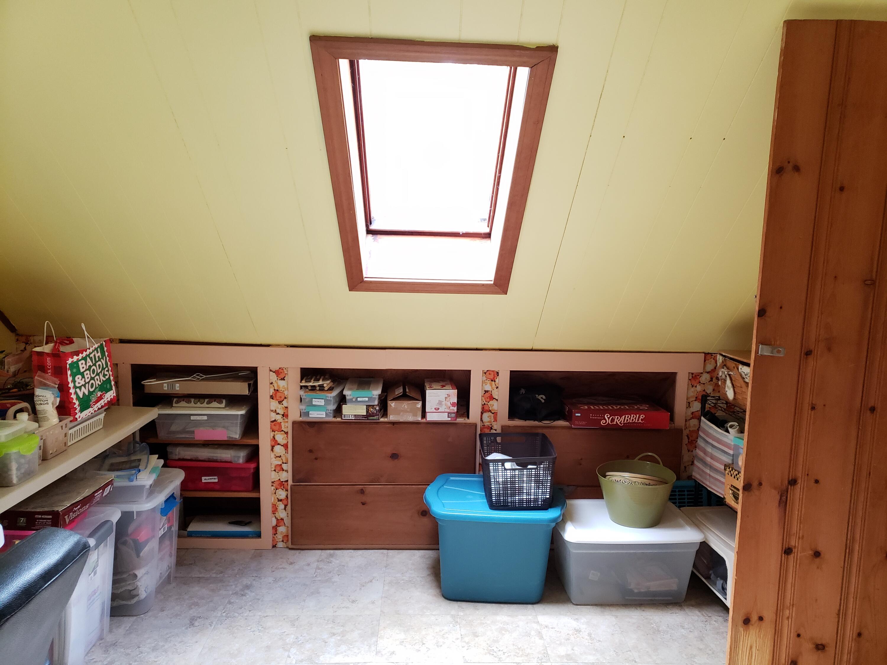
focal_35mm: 26
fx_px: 666
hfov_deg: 67.3
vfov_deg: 53.1
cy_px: 332
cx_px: 444
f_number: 1.5
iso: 250
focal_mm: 4.3
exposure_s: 1/60
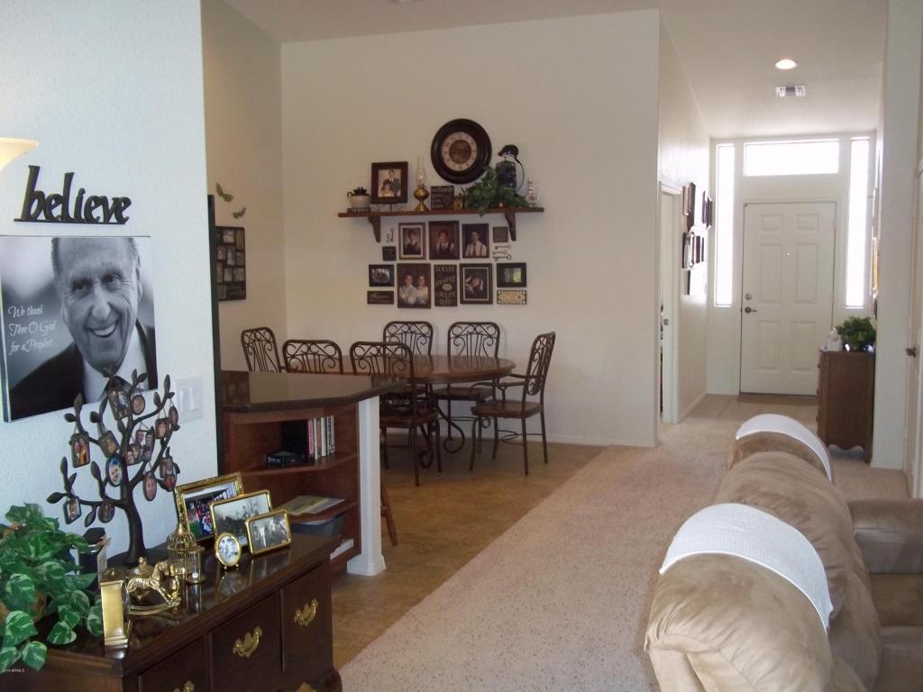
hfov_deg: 51.4
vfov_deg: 39.7
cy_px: 346
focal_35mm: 36
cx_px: 462
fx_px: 960
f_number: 3.1
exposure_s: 1/30
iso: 160
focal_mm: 6.5
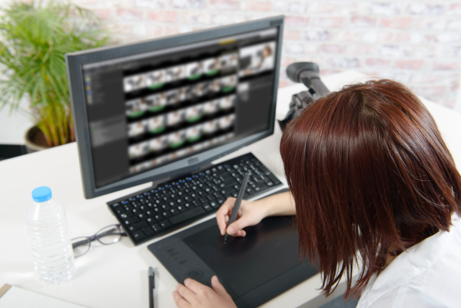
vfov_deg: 33.4
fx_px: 512
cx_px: 230
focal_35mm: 40
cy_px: 154
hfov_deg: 48.4
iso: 100
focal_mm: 40
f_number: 5.6
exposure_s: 1/160
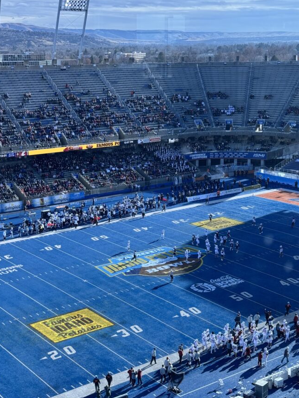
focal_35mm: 57
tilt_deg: -14.3
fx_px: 656
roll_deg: +0.6
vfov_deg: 33.8
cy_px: 213
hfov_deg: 25.7
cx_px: 130
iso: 64
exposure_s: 1/470
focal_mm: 6.76
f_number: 1.78
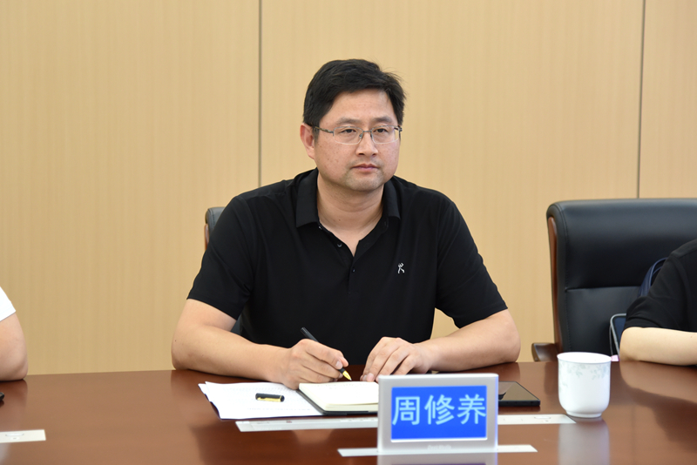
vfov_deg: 16.1
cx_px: 348
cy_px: 232
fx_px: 1646
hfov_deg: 23.9
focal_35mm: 85
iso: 1400
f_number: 4
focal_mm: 85
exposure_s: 1/125
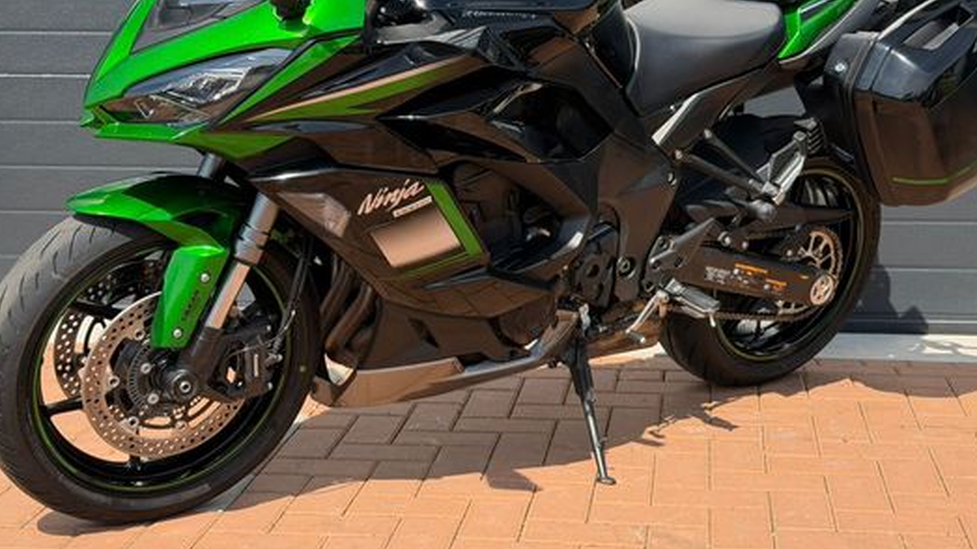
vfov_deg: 18.8
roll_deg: +0.5
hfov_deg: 32.8
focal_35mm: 64
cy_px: 207
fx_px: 1658
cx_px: 525
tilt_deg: -6.9
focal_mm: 6.76
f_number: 1.78
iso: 80
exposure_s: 1/2577
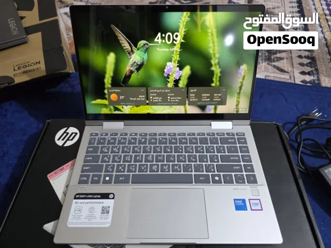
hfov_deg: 73.9
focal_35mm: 23
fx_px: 220
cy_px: 124
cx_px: 166
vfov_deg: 58.9
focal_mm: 6.3
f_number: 1.7
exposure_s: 1/120
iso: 800
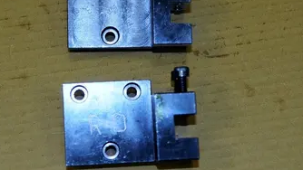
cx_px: 132
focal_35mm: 85
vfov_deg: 14.3
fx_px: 680
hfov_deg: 25.1
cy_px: 71
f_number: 4
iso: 400
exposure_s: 1/60
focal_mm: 45
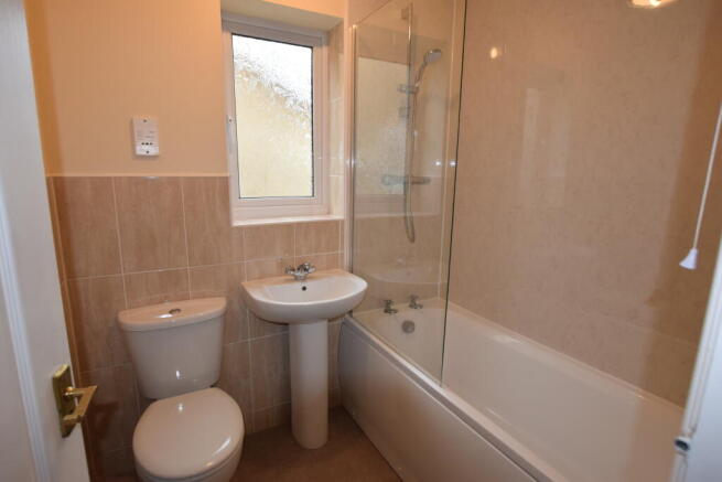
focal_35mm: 18
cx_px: 361
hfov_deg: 90.0
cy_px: 241
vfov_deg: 67.4
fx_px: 361
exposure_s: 1/125
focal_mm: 12
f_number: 5.6
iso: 800
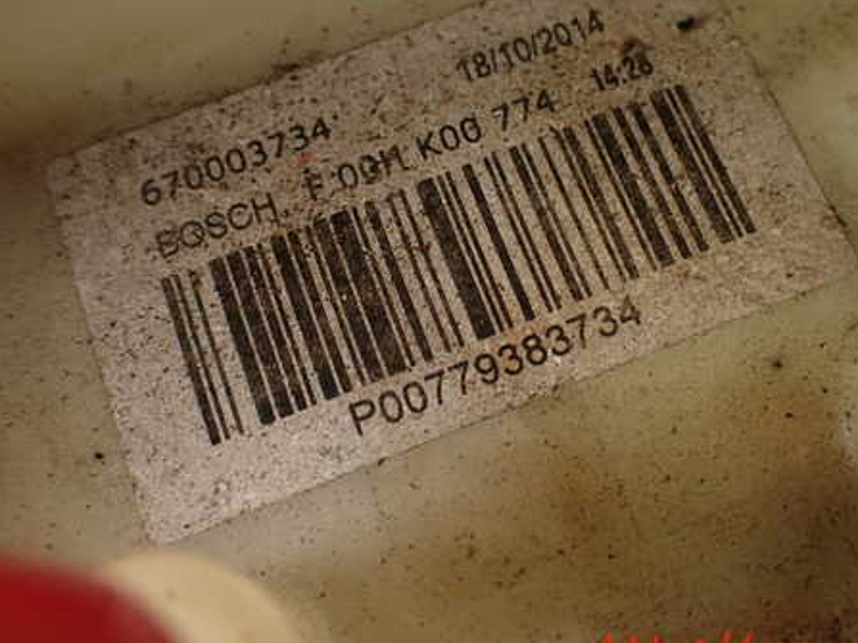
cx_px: 463
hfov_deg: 43.8
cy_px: 246
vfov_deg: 33.4
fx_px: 1066
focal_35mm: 43
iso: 200
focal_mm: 5.79
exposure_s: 1/60
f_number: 2.4
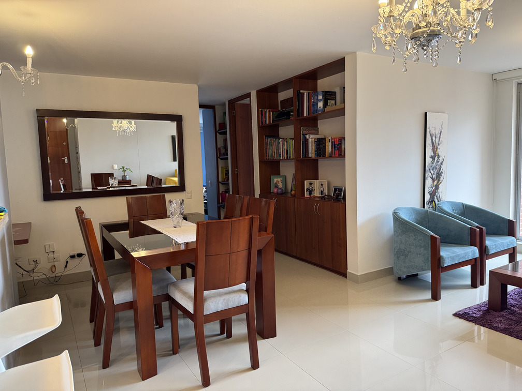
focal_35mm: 24
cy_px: 196
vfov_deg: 56.8
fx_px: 362
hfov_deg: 71.6
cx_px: 261
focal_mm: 6.76
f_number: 1.78
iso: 160
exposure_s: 1/120
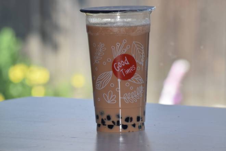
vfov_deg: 4.6
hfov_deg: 6.9
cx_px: 113
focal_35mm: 300
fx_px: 1883
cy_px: 76
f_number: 8
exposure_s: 1/60
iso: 100
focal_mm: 200
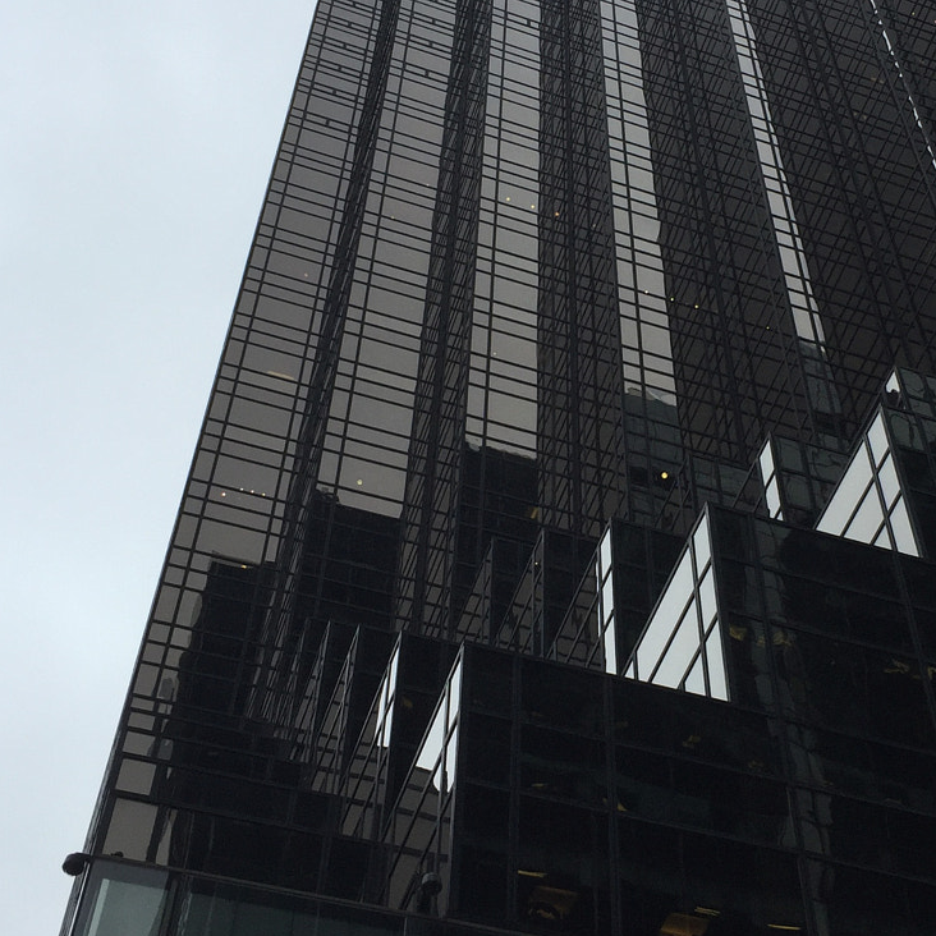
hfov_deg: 30.2
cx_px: 673
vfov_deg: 30.5
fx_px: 1713
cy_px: 398
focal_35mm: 56
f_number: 2.2
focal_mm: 4.15
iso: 32
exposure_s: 1/1721
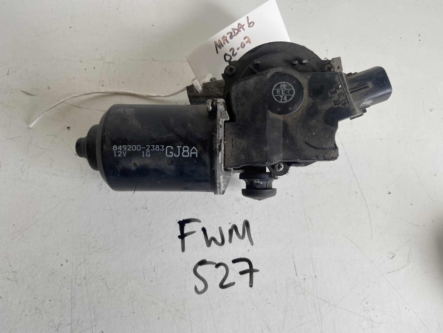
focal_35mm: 26
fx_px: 333
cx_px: 222
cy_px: 166
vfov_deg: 53.1
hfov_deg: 67.3
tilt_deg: -72.0
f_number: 1.8
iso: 32
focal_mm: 4.25
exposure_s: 1/381
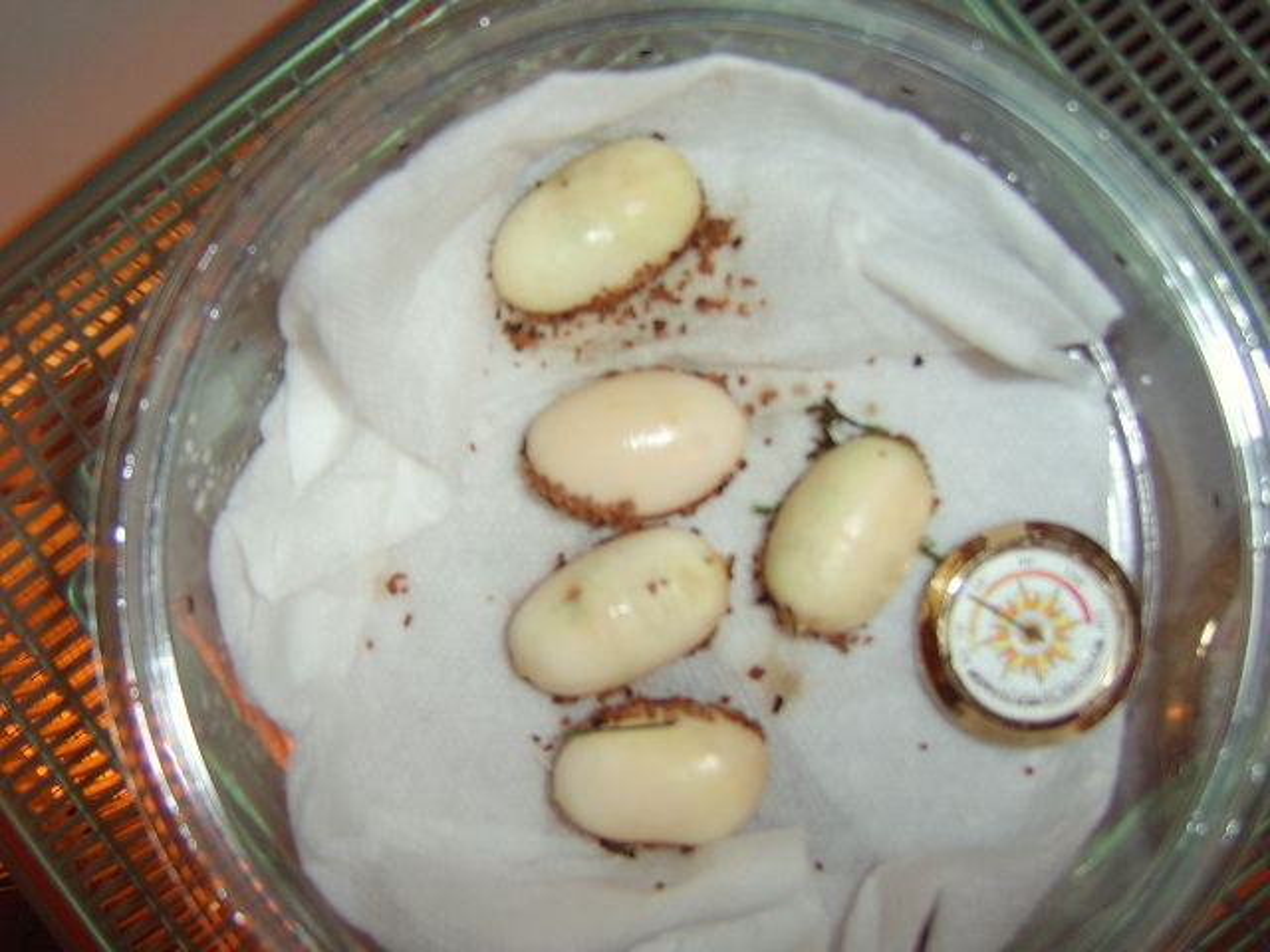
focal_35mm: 31
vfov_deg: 45.4
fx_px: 1137
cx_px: 635
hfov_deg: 58.4
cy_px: 476
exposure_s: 1/30
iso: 141
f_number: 2.7
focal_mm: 8.13
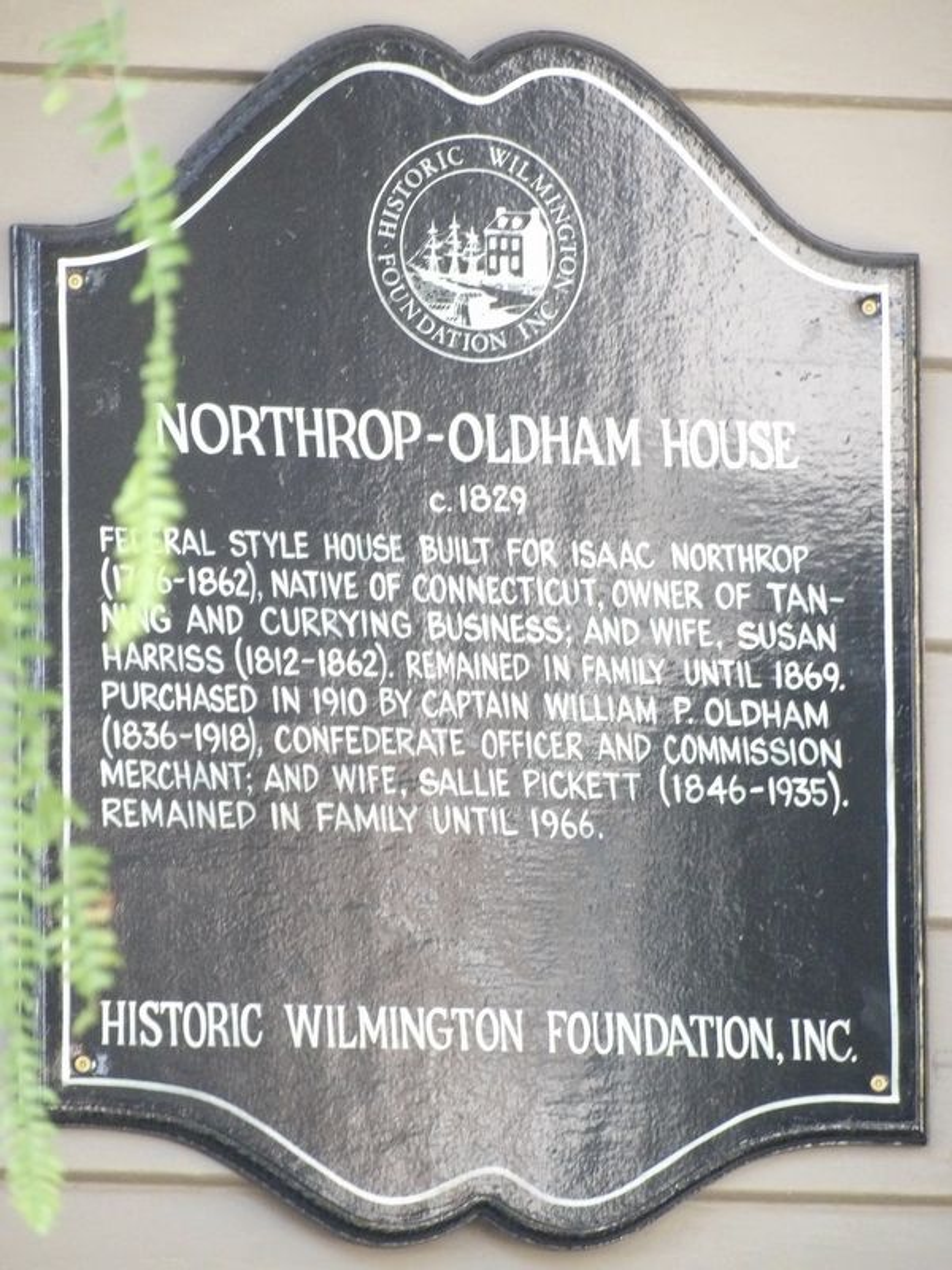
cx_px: 476
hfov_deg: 2.5
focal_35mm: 604
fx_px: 22148
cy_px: 635
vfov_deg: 3.3
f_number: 4.2
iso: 800
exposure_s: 1/38
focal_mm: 108.3
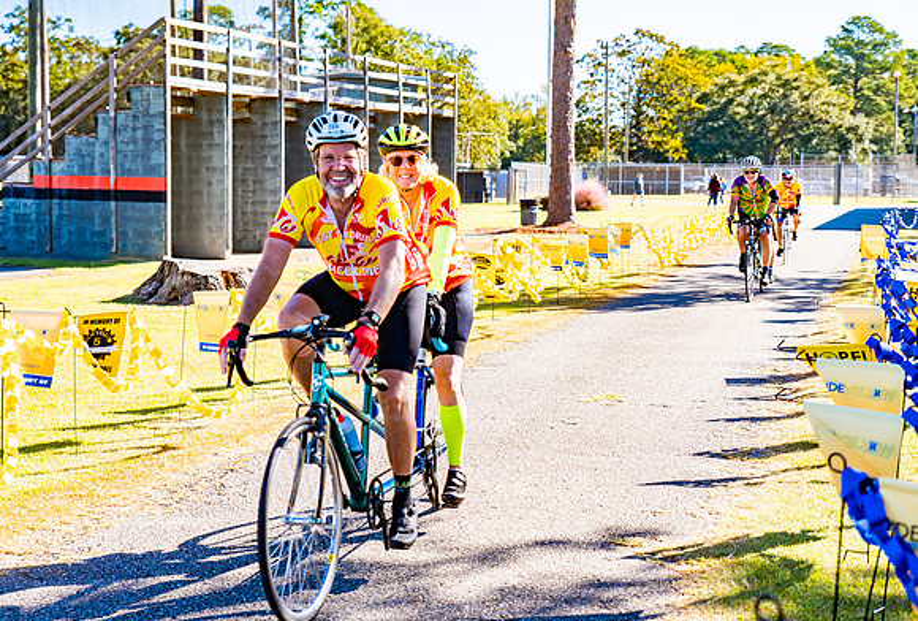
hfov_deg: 35.6
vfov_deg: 24.5
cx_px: 437
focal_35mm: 56
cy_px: 293
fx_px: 1431
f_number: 2.8
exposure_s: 1/800
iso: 100
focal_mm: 48
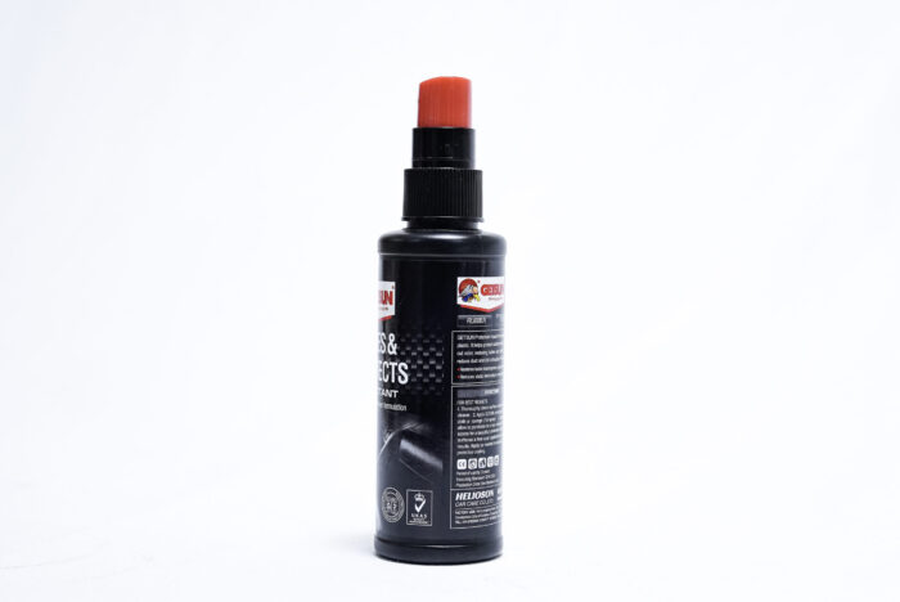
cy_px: 301
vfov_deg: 20.3
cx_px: 450
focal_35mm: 67
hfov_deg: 30.1
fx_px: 1676
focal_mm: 67
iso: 3200
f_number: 8
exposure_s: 1/250
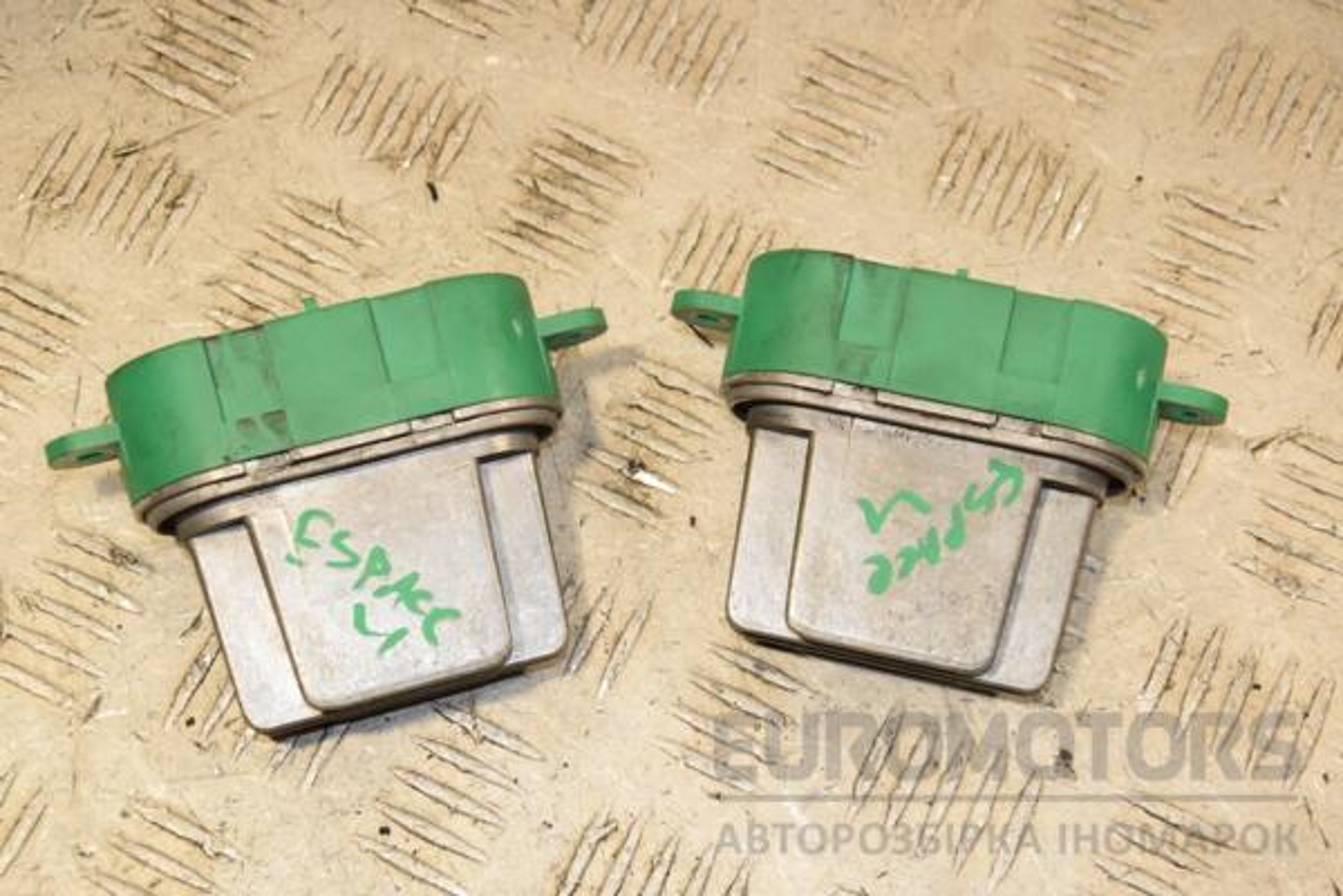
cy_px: 448
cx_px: 672
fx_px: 2686
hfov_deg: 28.1
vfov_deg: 18.9
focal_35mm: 72
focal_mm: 48
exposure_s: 1/200
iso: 800
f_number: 9
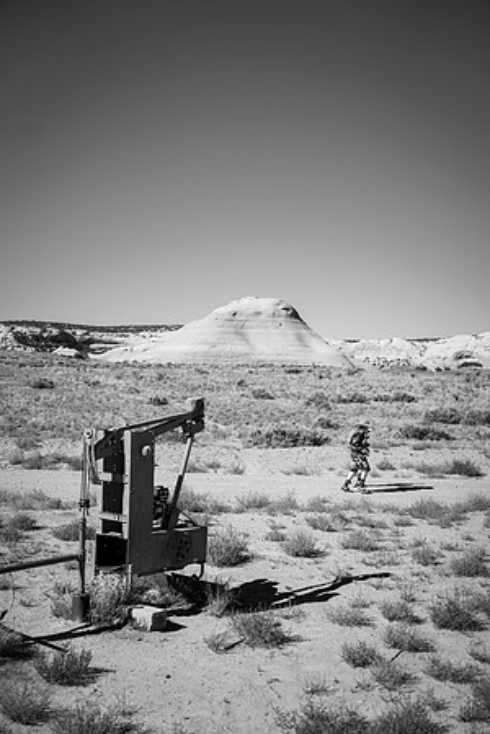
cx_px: 245
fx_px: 957
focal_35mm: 47
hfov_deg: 28.7
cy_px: 367
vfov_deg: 42.0
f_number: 2.8
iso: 64
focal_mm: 46.9
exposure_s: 1/1250
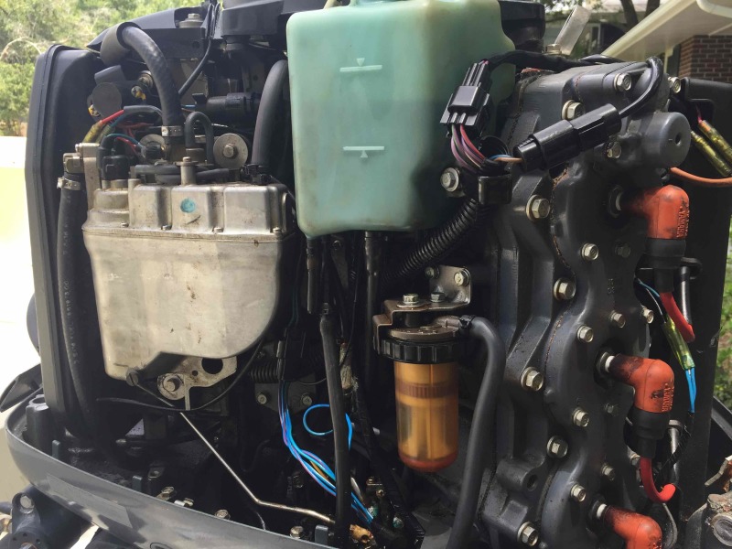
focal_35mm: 29
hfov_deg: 61.7
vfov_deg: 48.2
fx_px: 613
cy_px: 274
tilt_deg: -11.9
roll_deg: -1.0
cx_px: 366
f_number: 2.2
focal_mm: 4.15
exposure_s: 1/291
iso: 32
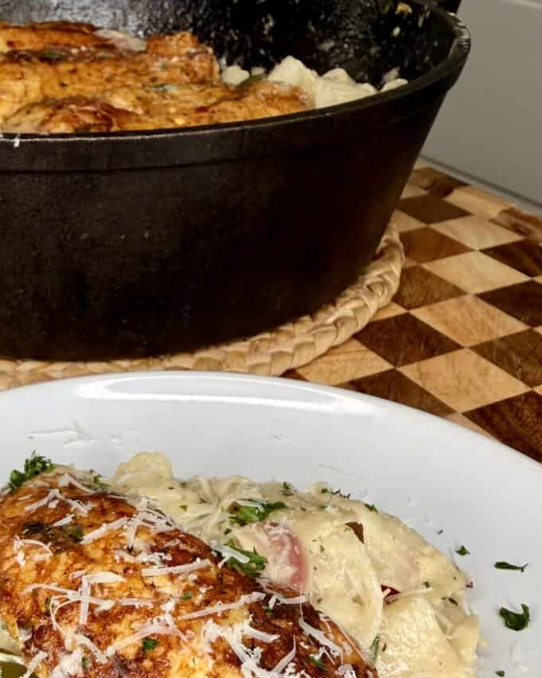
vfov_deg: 40.6
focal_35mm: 44
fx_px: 883
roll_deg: +0.7
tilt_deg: -36.0
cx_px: 134
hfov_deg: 33.4
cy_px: 526
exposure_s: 1/120
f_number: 2.2
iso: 16
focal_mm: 2.22
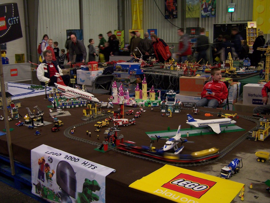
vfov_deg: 37.7
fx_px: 296
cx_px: 135
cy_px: 102
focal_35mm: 38
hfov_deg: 49.0
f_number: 2.8
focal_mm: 6.3
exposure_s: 1/8
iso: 140
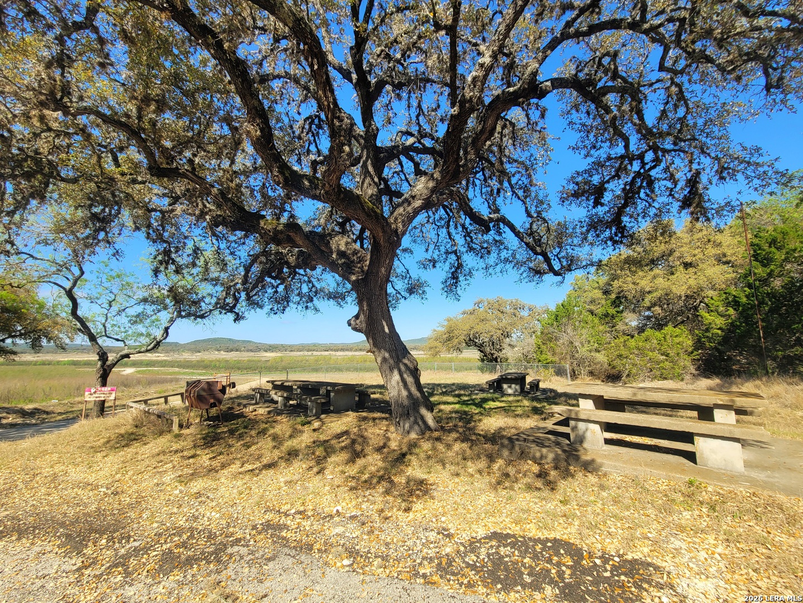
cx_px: 402
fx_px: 302
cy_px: 302
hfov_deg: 106.2
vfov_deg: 89.9
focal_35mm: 13
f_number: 2.2
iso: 50
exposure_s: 1/1111
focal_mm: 2.2
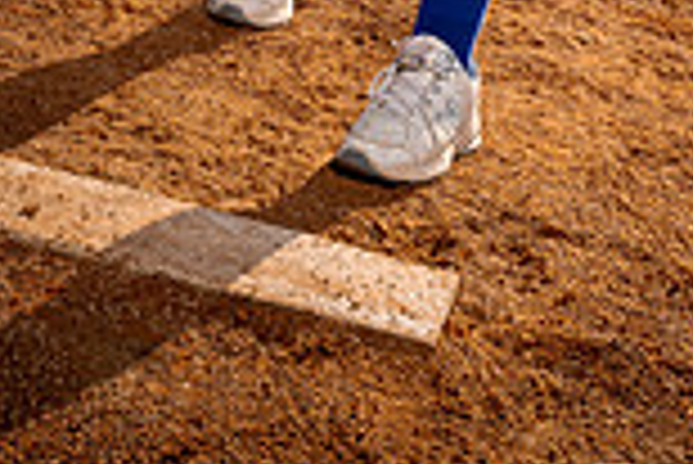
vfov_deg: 10.7
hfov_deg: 17.9
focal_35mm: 114
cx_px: 495
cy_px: -541
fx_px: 2197
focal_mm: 39
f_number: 5.6
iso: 100
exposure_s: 1/250
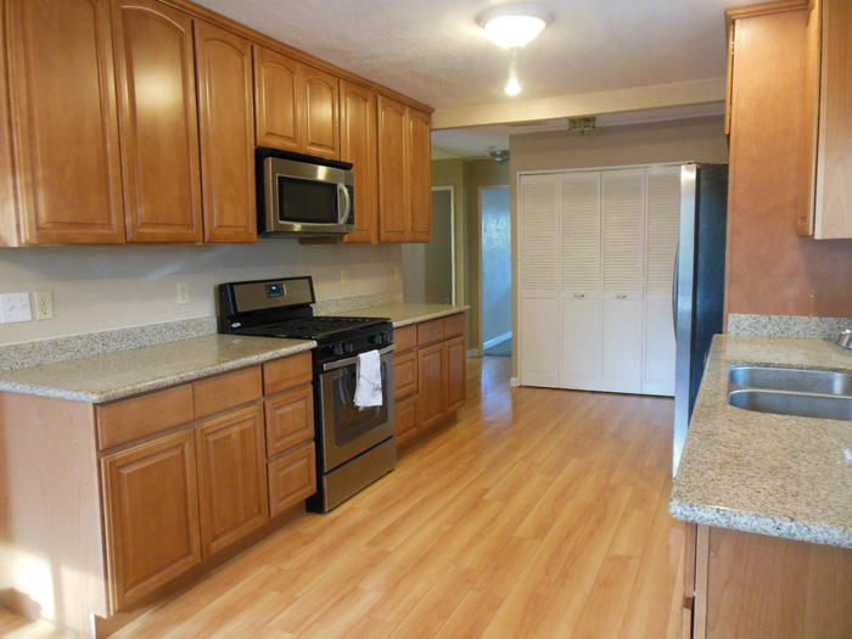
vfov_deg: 54.9
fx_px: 615
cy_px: 320
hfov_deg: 69.4
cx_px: 426
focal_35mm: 25
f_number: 3.2
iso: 400
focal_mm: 4.5
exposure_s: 1/25
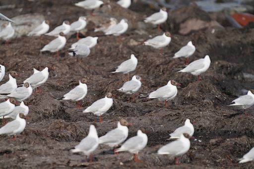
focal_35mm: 840
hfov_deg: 2.5
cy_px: 84
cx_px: 127
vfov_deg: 1.6
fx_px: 5924
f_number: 9
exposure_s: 1/2000
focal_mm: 840
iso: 1000
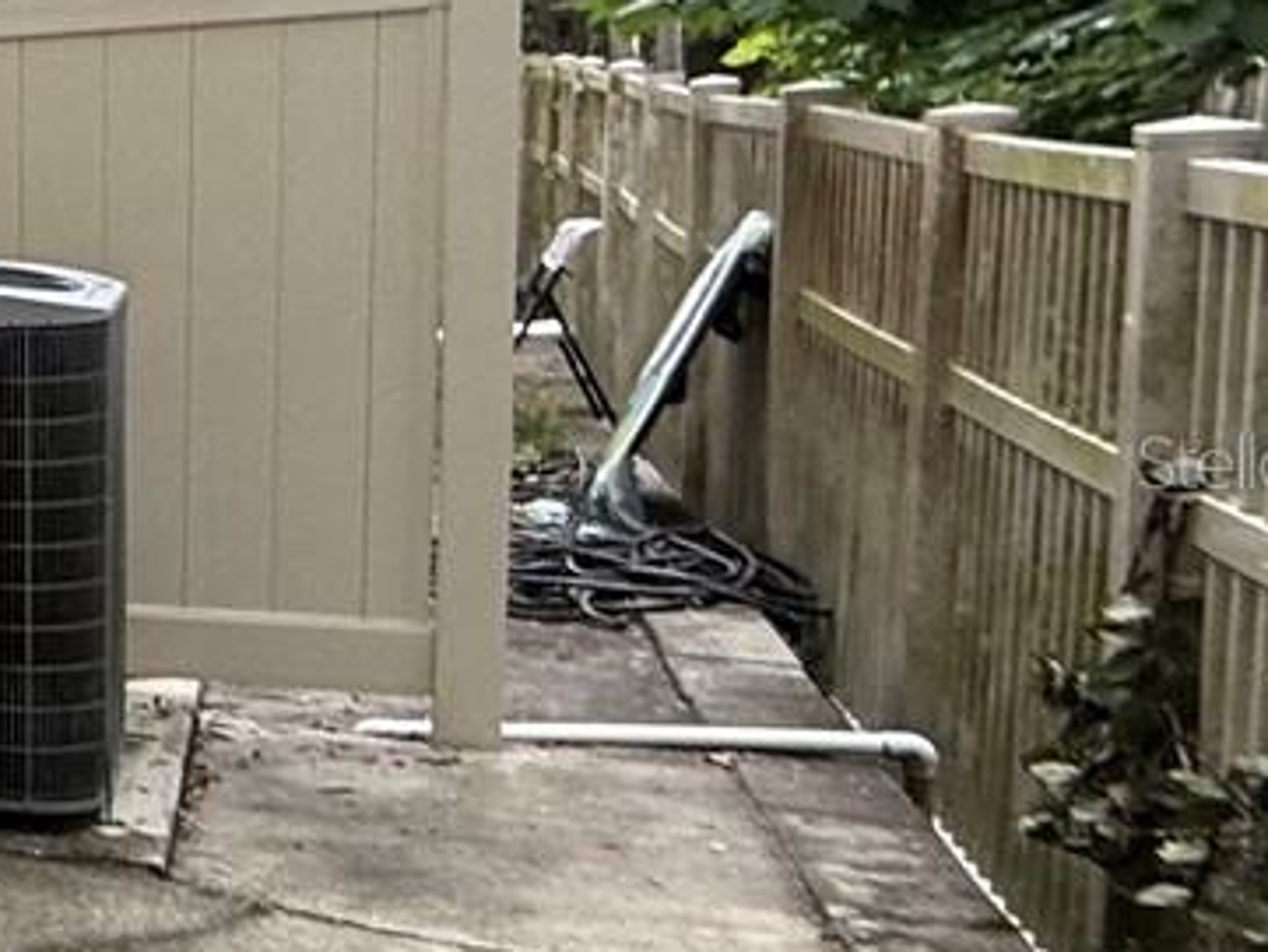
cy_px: 460
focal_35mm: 62
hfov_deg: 18.4
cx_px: -1342
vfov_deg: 23.7
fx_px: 2272
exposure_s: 1/99
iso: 64
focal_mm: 2.22
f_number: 2.2
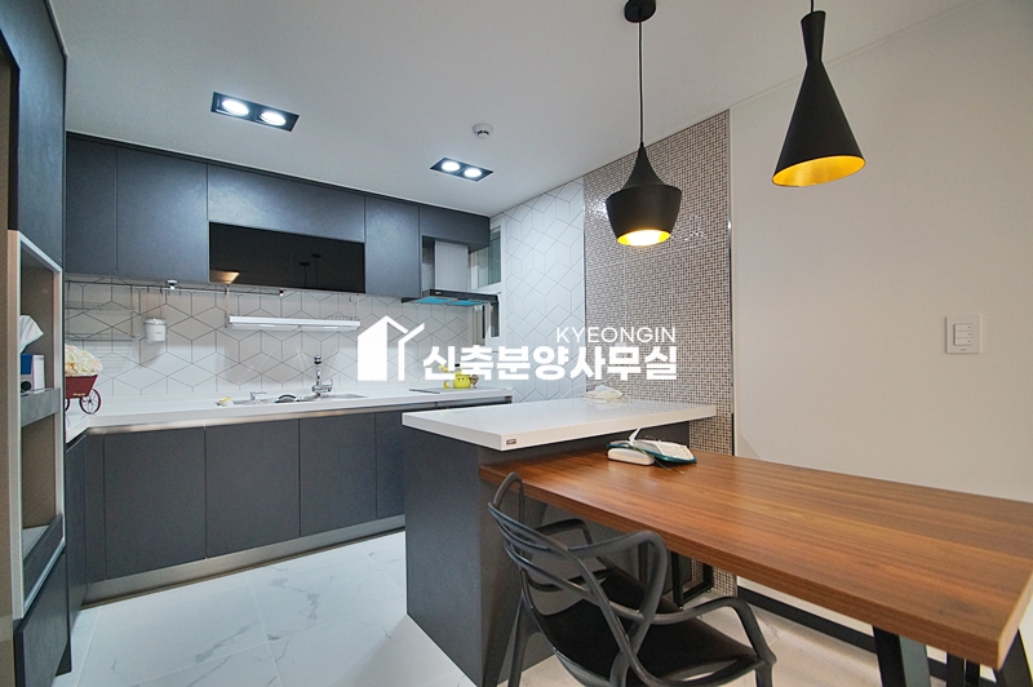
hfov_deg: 100.4
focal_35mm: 15
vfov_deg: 77.2
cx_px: 516
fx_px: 430
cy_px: 344
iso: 800
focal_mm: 10
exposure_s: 1/125
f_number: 4
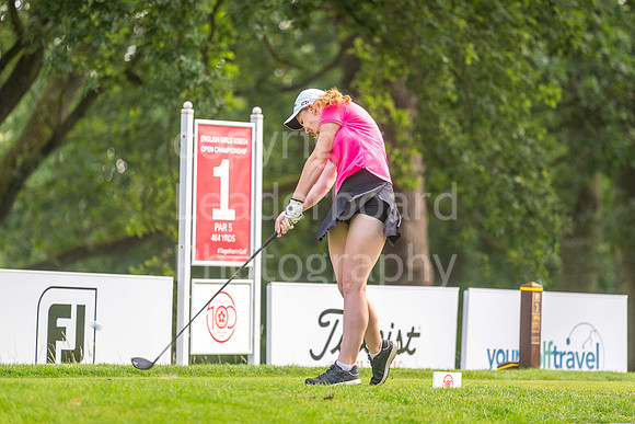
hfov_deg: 6.9
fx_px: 5293
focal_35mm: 300
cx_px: 318
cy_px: 212
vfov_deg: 4.6
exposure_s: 1/800
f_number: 4
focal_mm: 300
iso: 640
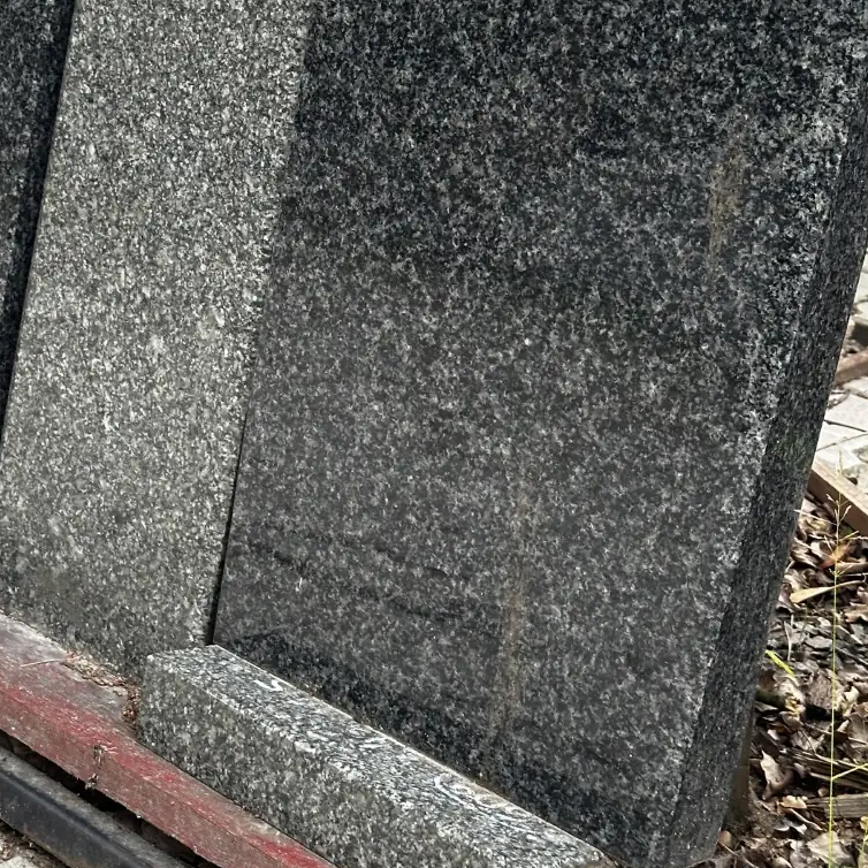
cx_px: 291
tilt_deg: -14.2
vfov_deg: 21.0
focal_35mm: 81
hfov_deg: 21.3
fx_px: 2298
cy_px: 120
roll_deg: -2.0
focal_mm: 6.86
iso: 80
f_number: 1.78
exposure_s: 1/61
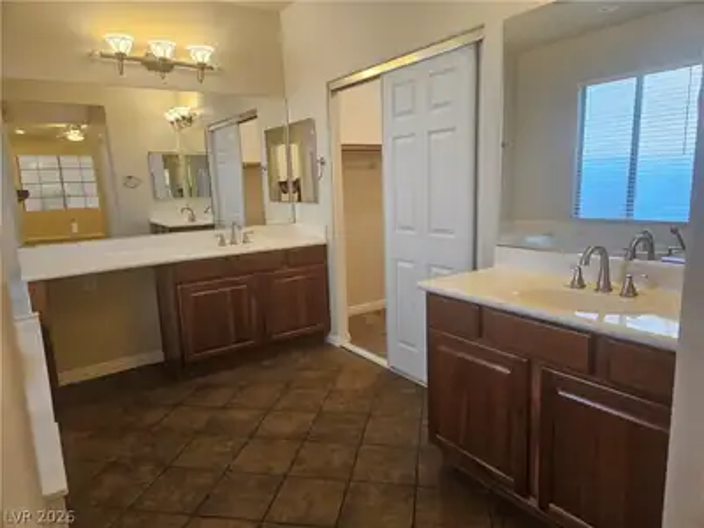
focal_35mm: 23
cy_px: 264
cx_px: 352
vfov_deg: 58.9
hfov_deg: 73.9
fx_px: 468
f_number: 1.8
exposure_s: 1/120
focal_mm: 5.4
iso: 250
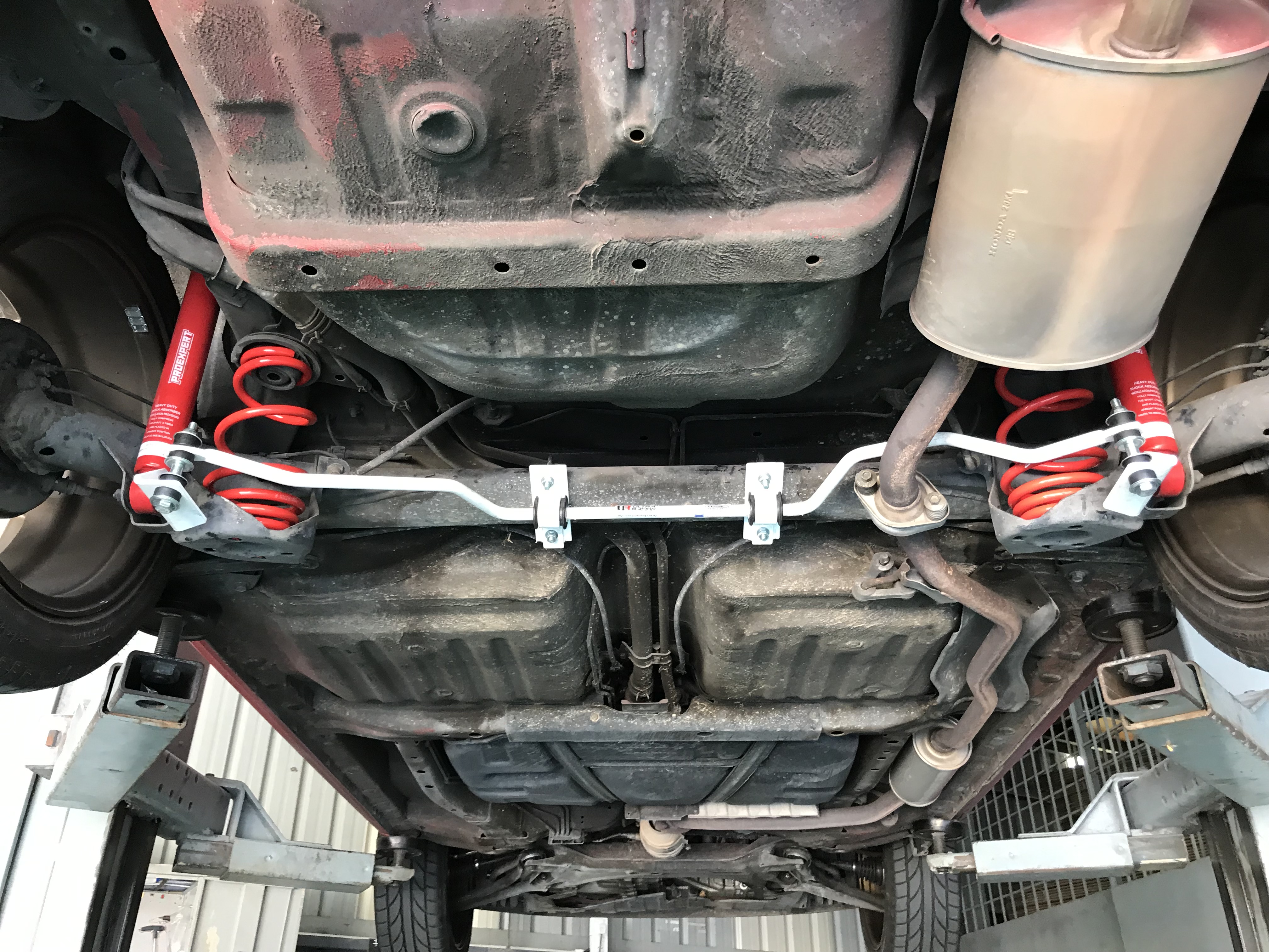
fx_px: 1026
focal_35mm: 28
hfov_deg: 63.4
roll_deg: -0.2
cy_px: 476
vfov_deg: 49.7
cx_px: 634
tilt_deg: +30.9
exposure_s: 1/17
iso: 50
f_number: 1.8
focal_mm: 3.99
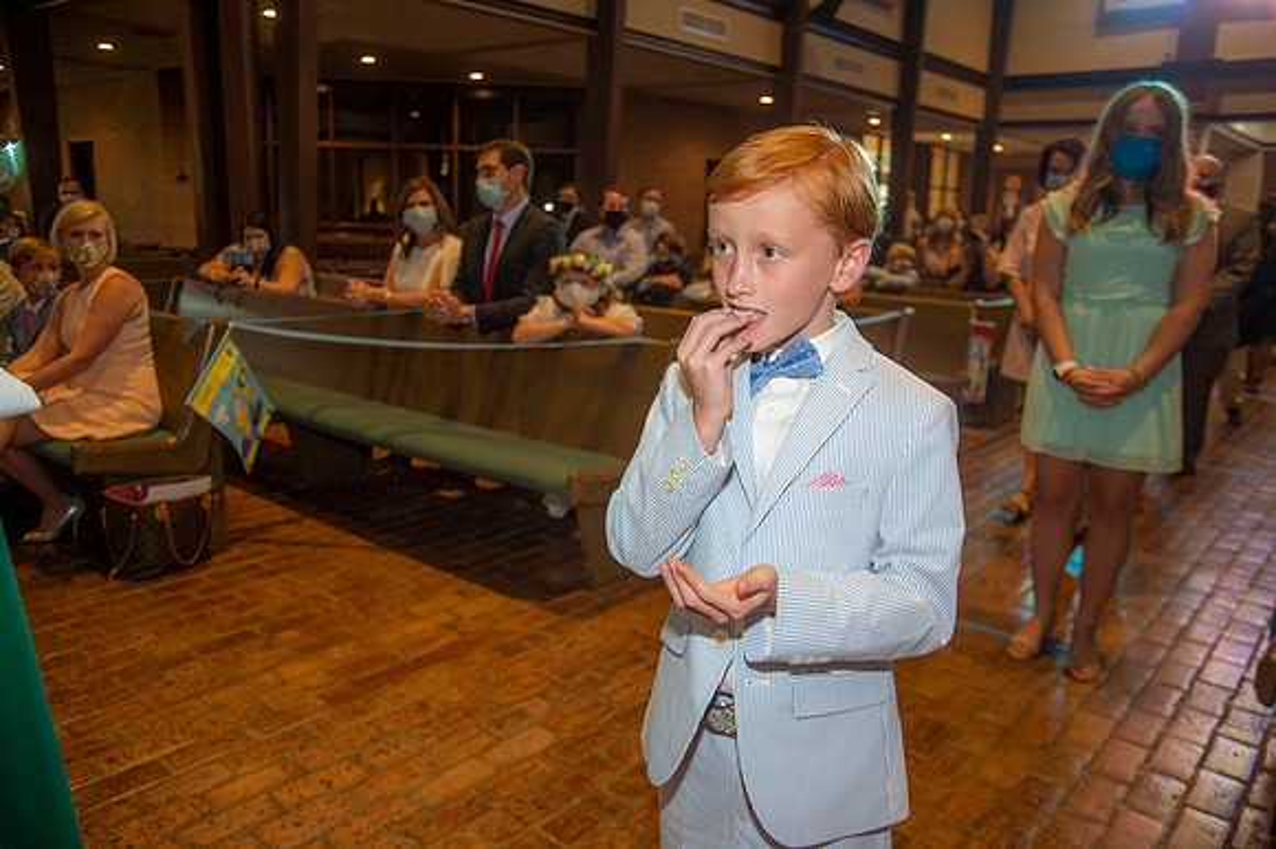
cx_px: 638
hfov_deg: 65.5
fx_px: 992
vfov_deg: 46.4
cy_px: 424
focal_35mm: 28
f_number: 5
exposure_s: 1/200
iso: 1600
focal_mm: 28
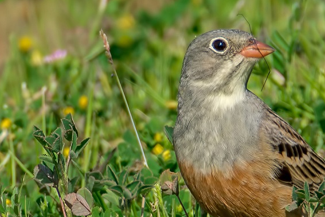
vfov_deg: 0.8
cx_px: 292
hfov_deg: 1.2
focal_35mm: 1666
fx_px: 15039
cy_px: 117
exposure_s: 1/500
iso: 200
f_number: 8
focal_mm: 600
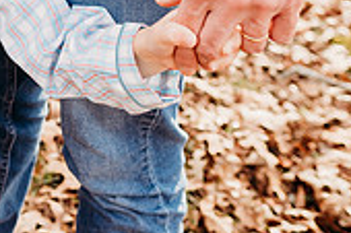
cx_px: -103
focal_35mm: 82
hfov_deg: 22.3
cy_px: -110
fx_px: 799
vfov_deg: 15.4
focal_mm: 24
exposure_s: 1/250
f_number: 3.2
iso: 100
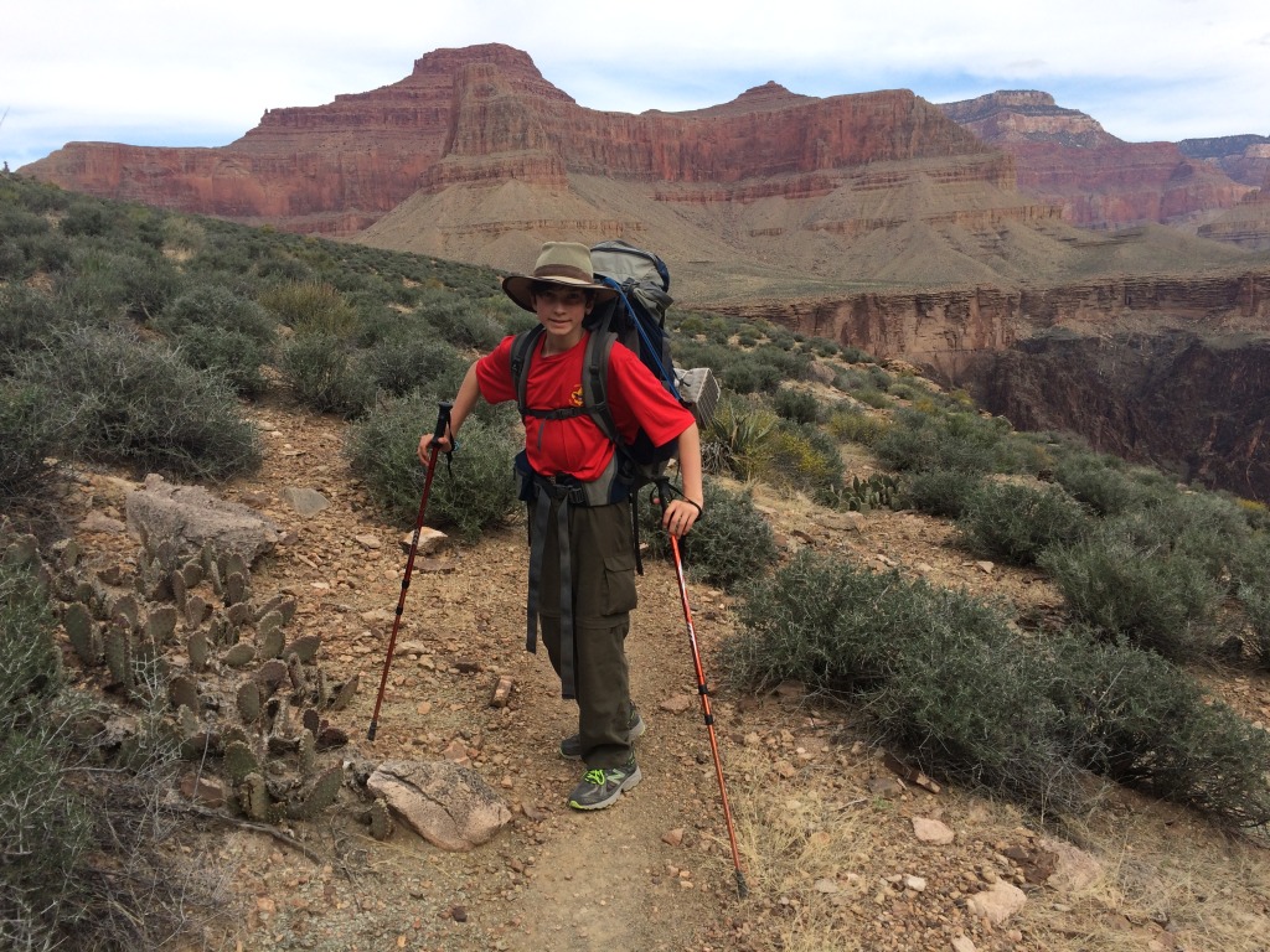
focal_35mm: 29
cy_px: 476
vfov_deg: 48.2
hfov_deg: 61.7
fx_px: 1064
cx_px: 635
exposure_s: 1/1244
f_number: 2.2
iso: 32
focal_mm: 4.15
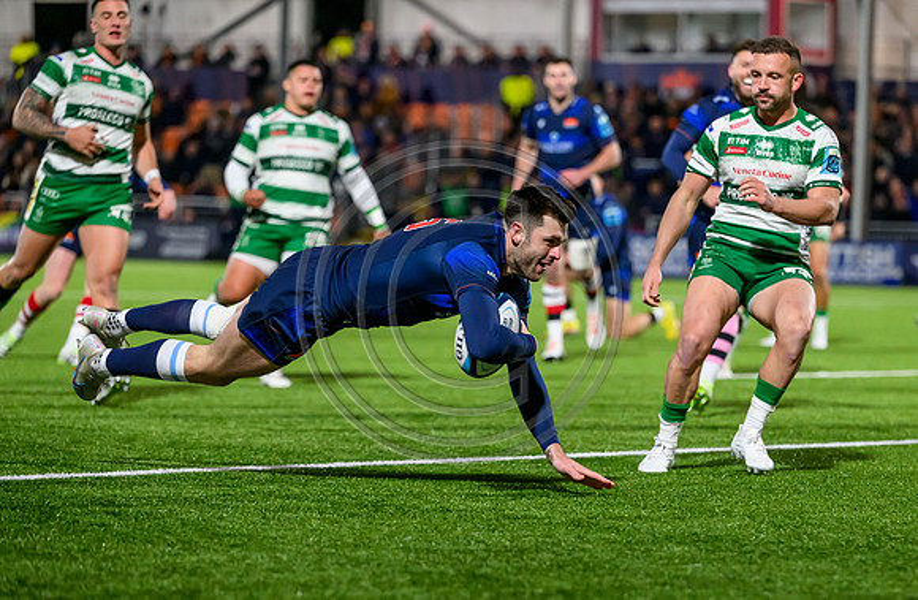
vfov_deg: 6.9
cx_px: 514
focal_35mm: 196
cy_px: 358
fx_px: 4956
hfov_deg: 10.6
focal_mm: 165
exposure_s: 1/1000
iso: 5000
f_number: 3.5
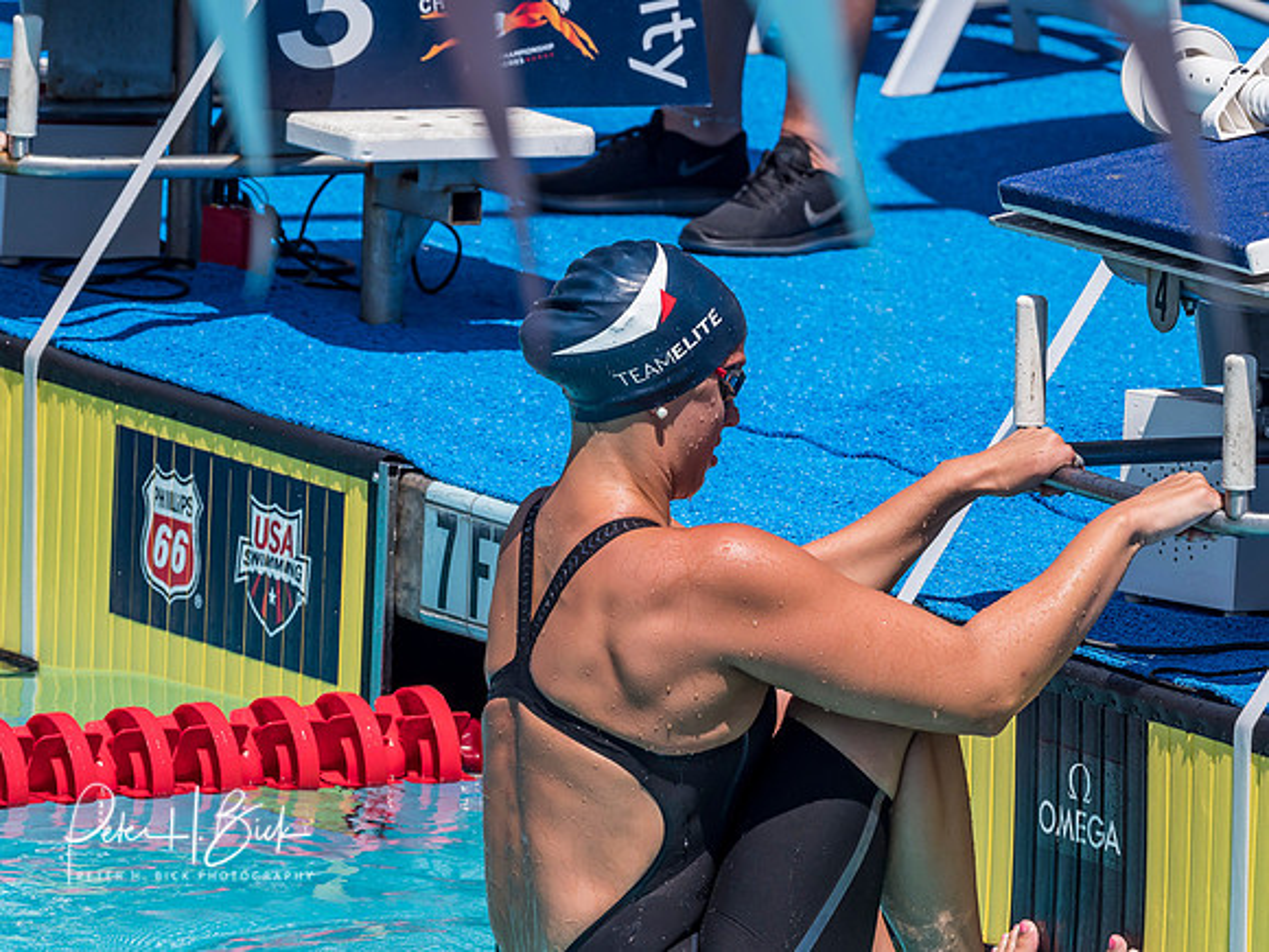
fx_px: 23712
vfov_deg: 2.3
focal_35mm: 647
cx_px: 634
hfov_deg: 3.1
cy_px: 476
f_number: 7.1
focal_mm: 300
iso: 250
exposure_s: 1/1600
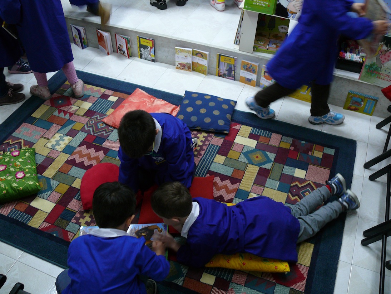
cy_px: 147
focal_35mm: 35
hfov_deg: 52.6
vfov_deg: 40.7
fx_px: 395
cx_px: 196
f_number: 2.8
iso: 160
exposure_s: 1/30
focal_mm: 7.4
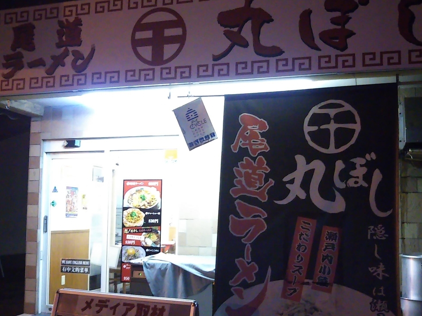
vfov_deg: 35.9
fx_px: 488
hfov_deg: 46.8
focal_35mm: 40
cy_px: 173
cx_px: 225
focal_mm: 4
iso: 836
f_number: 2.2
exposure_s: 1/23
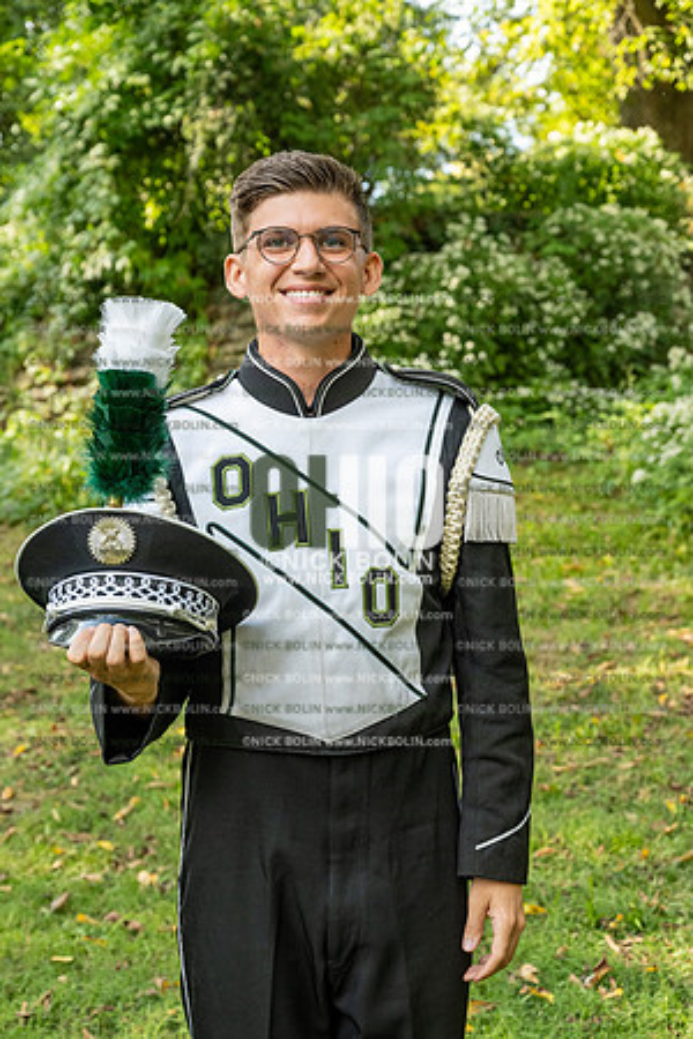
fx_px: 1617
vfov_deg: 35.6
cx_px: 346
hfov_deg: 24.2
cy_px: 520
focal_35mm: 56
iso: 1000
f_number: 5.6
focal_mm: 56
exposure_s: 1/640
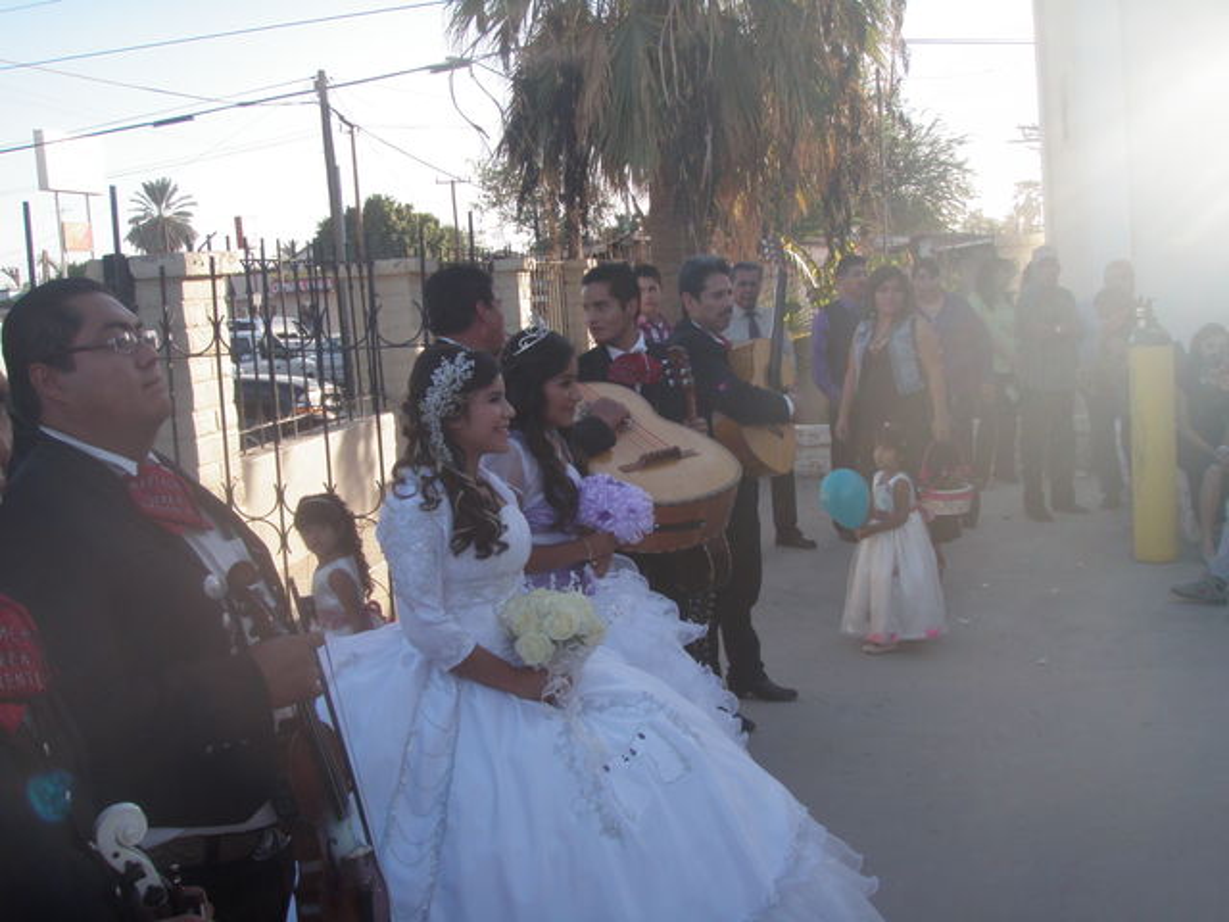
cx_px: 614
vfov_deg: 37.7
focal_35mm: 38
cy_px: 461
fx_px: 1349
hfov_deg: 49.0
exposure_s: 1/320
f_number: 3.5
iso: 80
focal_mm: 6.7
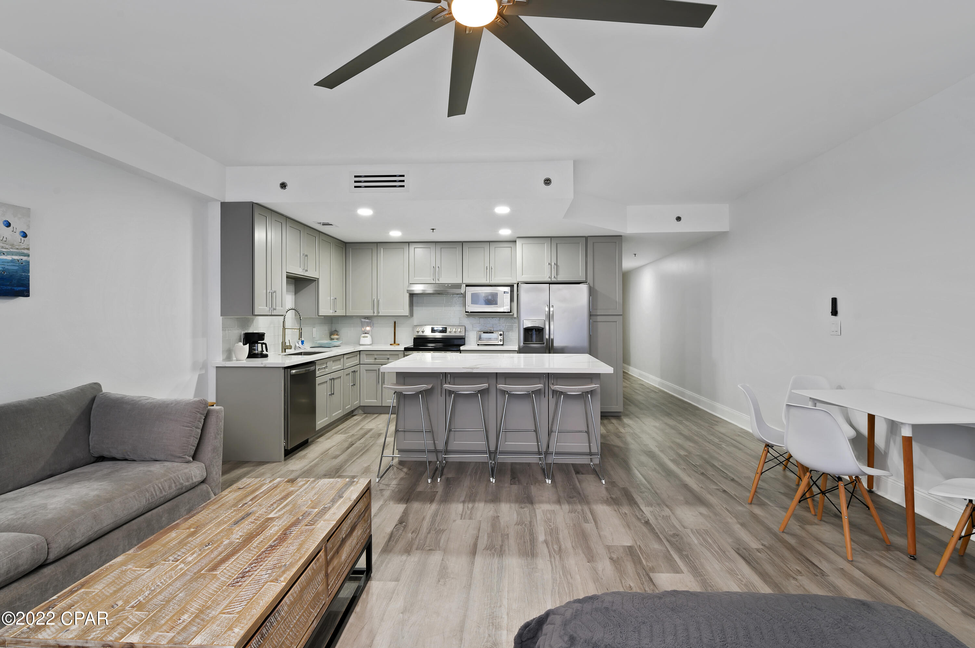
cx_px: 488
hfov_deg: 93.3
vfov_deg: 70.4
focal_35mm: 17
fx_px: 460
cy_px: 324
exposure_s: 1/2.5
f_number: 8
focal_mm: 17
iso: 320
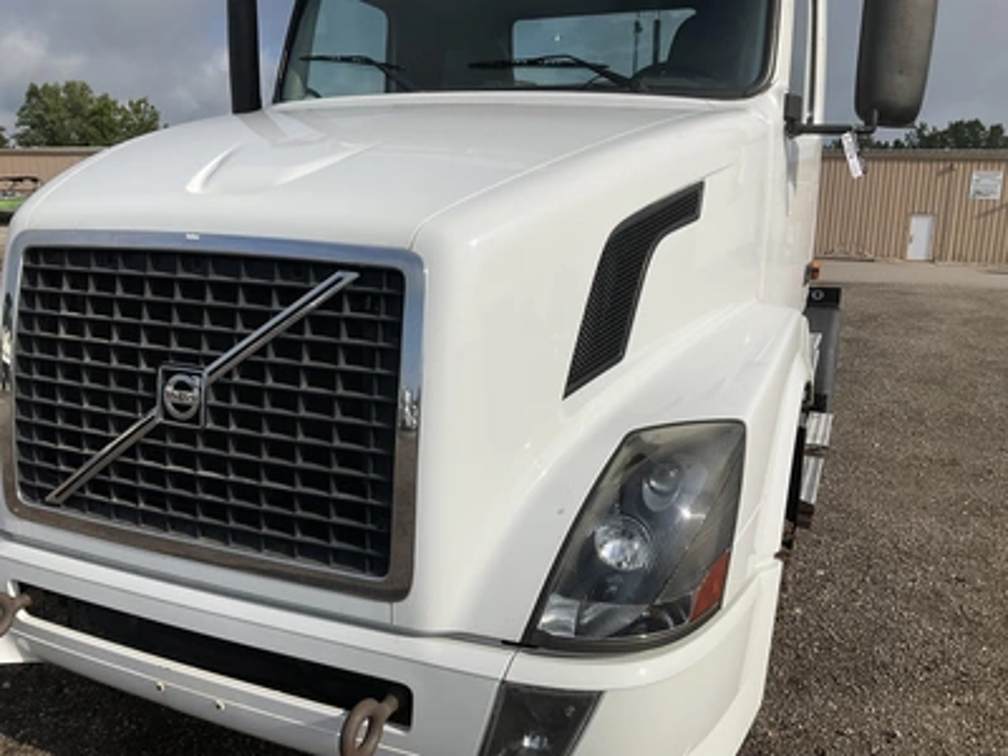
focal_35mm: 29
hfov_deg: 61.7
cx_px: 504
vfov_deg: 48.2
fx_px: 844
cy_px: 378
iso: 25
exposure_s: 1/5263
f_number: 1.8
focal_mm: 3
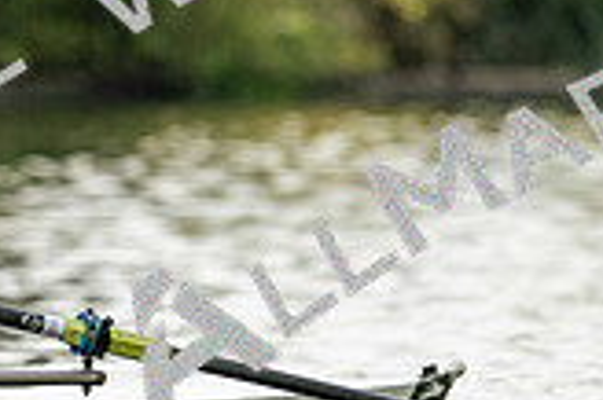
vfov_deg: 1.0
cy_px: 95
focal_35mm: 1414
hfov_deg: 1.5
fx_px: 23660
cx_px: -184
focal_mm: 400
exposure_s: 1/2500
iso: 800
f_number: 4.5
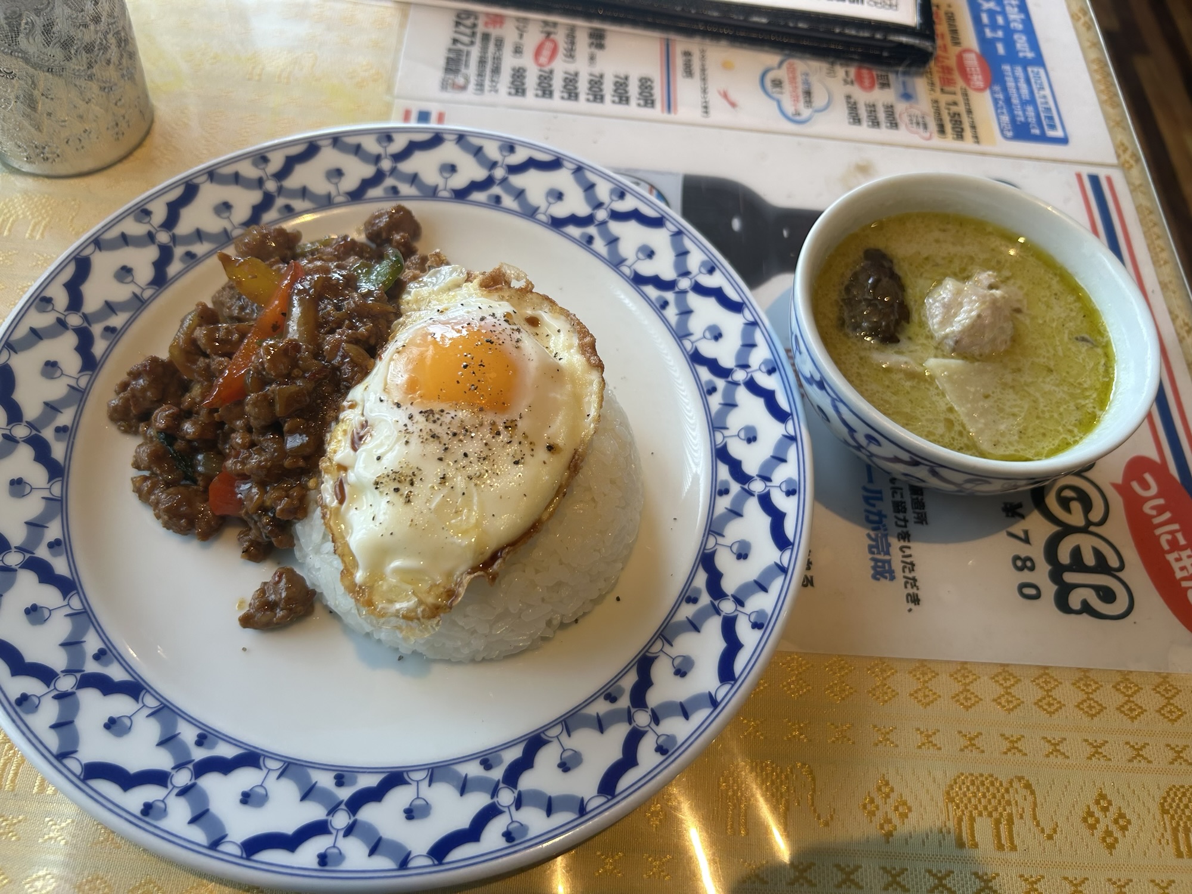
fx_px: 895
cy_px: 447
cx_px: 596
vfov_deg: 53.1
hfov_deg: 67.3
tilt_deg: -60.5
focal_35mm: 26
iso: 32
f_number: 1.5
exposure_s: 1/100
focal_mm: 5.7
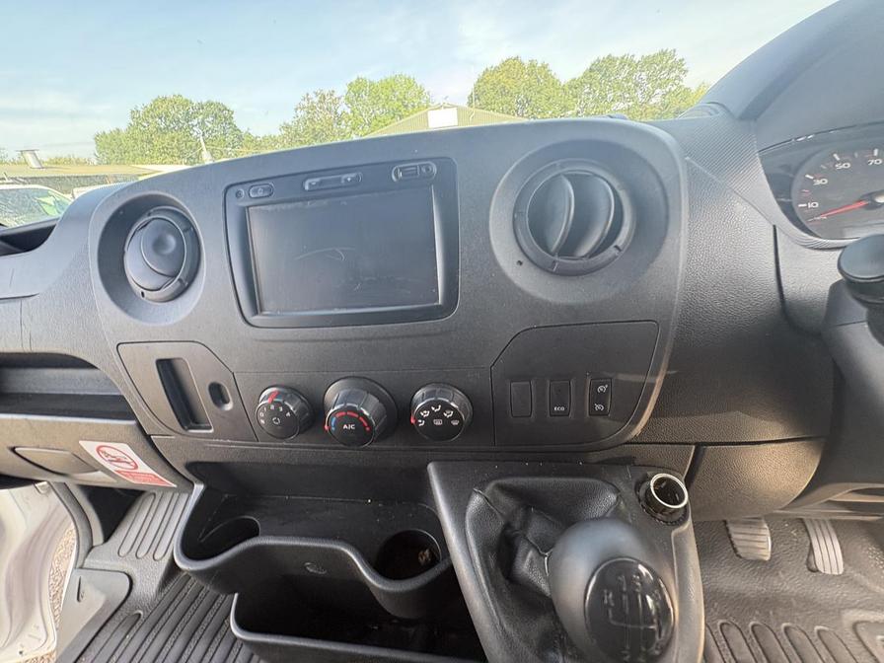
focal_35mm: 14
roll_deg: +0.6
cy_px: 332
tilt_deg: -27.4
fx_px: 358
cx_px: 442
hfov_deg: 102.1
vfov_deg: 85.7
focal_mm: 2.22
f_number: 2.2
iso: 200
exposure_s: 1/99
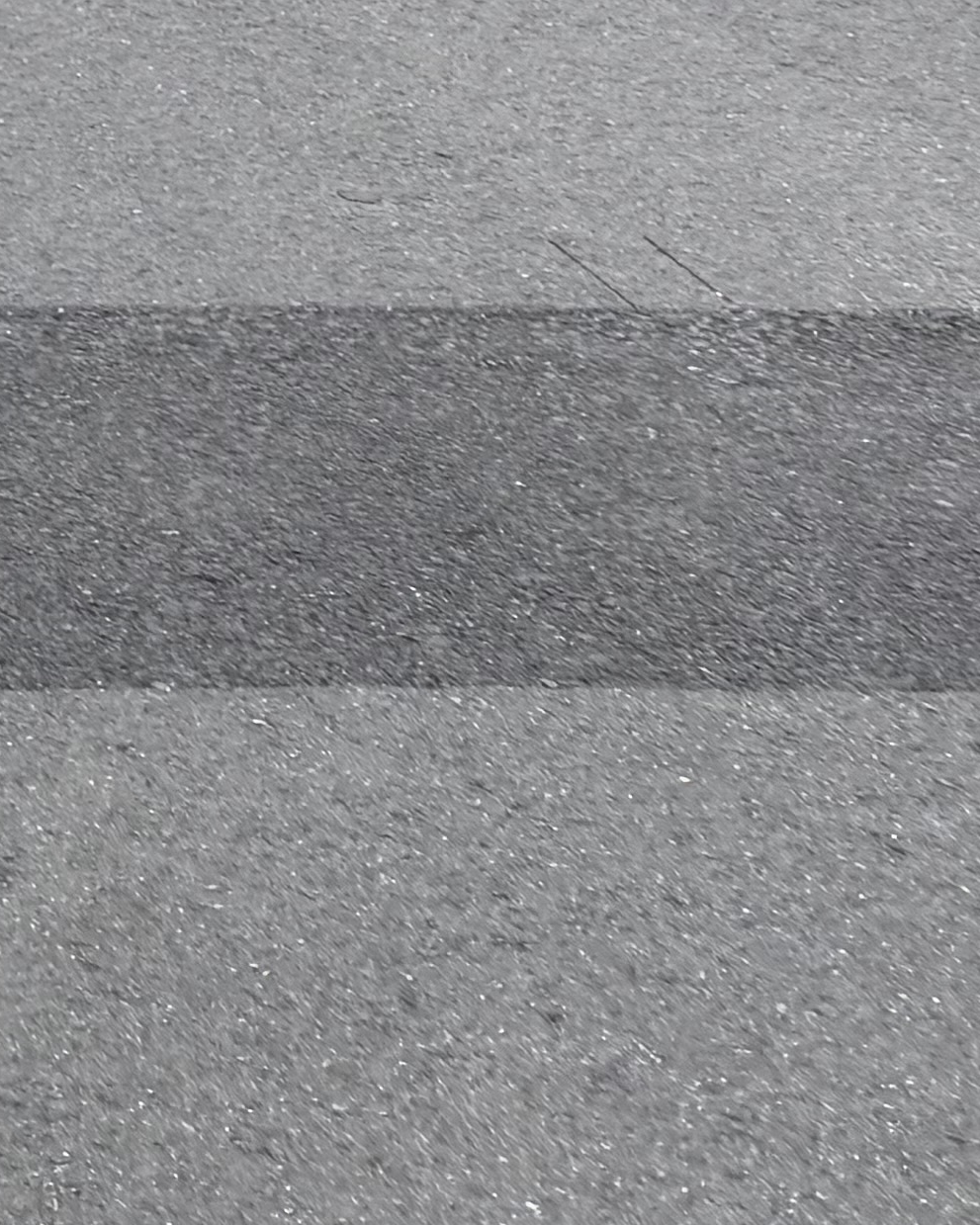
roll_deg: +0.7
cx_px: -1381
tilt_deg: -12.7
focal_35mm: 108
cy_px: -493
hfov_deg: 11.7
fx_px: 3916
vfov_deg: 16.5
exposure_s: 1/454
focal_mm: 6.76
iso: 80
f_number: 1.78
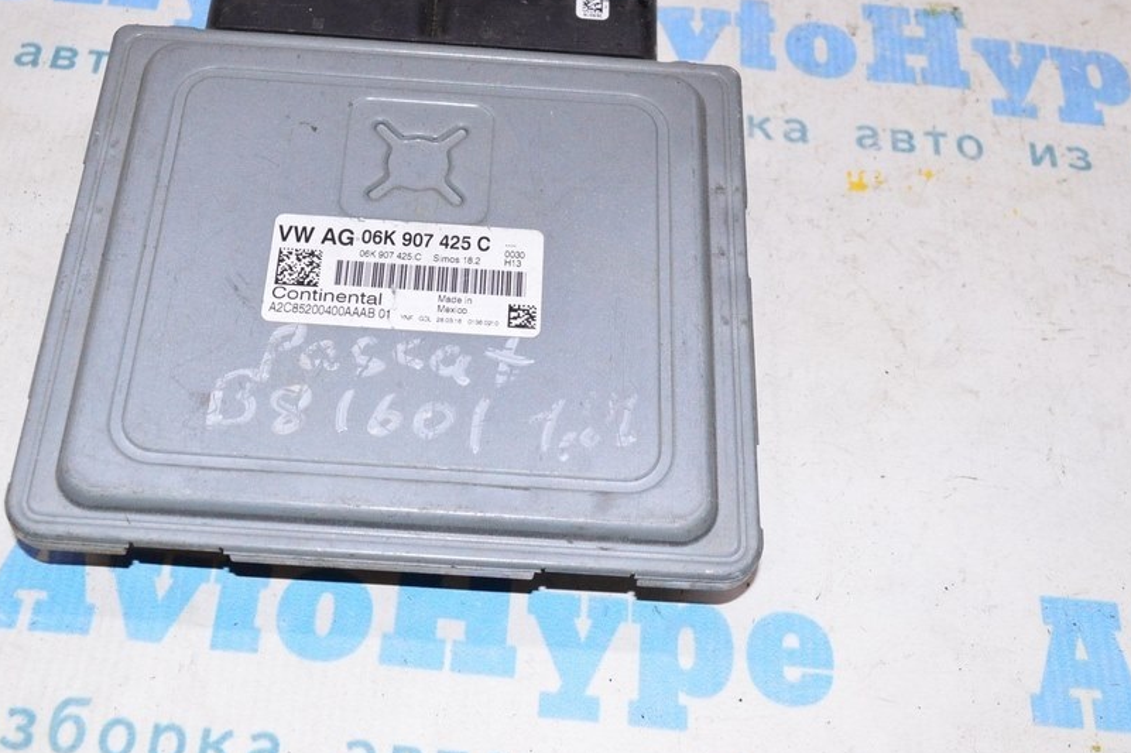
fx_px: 1444
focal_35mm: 46
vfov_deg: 29.1
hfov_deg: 42.7
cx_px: 505
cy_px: 282
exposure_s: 1/160
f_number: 8
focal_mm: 24
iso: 1600
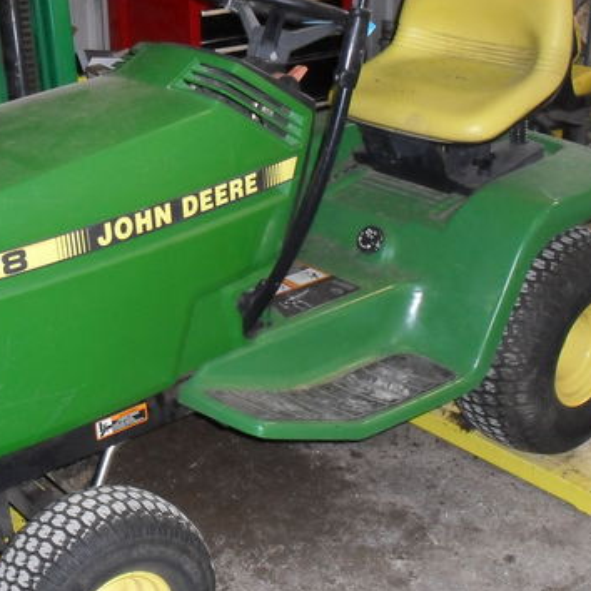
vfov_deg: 30.0
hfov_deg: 30.0
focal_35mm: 57
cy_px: 337
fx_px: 1101
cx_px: 242
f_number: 3.6
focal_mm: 7.5
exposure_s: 1/45
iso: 320
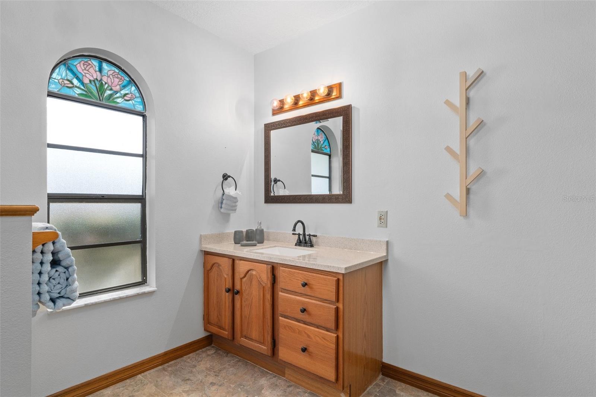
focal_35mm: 18
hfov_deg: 90.0
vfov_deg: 67.4
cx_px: 298
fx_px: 298
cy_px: 198
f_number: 8
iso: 320
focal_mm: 12
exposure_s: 1/5
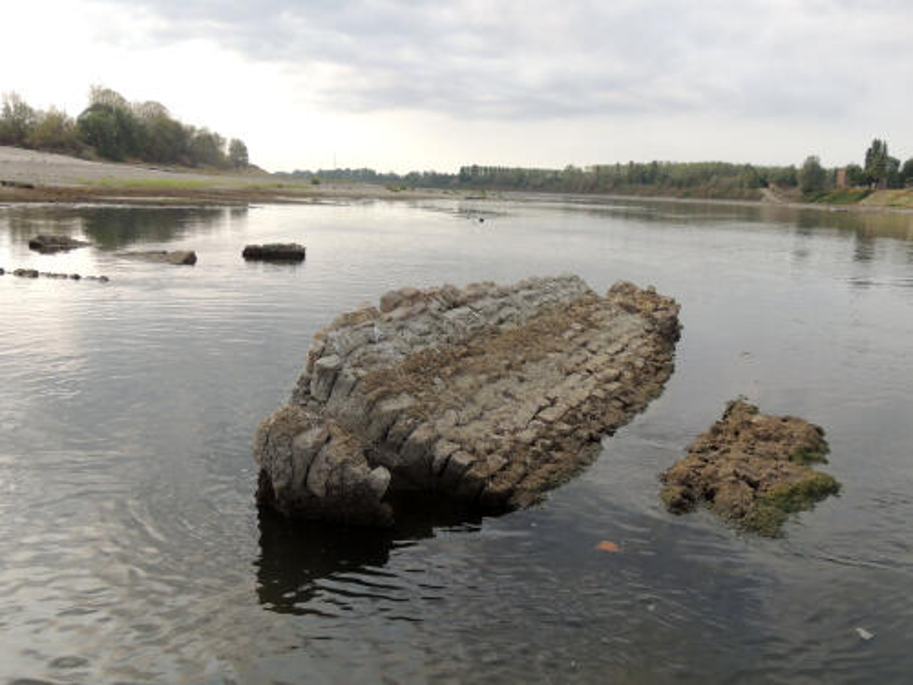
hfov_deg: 60.0
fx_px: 791
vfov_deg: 46.8
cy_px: 342
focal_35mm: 30
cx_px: 456
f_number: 3.5
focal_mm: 5.3
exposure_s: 1/1250
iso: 200
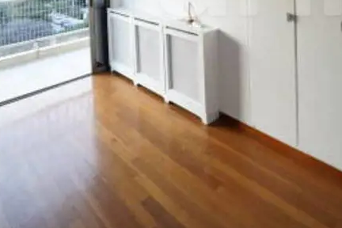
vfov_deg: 34.1
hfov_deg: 58.9
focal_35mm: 30
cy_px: -53
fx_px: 285
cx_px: 254
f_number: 13
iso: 5000
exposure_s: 1/30
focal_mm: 12
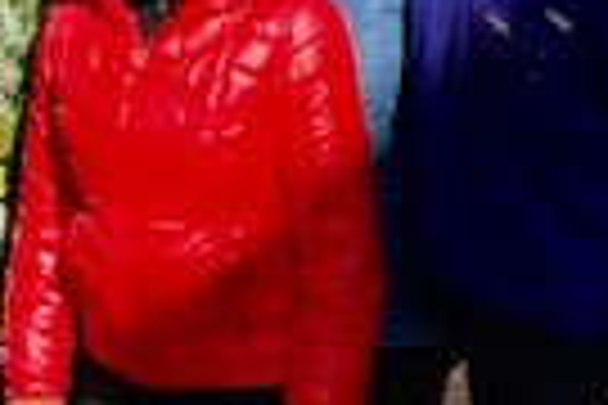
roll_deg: +0.6
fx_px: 2162
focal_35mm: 128
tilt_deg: -1.9
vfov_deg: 10.6
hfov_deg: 14.3
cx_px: -464
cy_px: -14
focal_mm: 4.25
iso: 32
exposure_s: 1/1678
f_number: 1.8
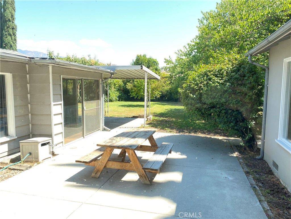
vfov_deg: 53.1
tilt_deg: -5.9
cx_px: 146
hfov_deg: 67.3
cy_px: 110
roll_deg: -0.3
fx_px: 219
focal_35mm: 26
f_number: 1.8
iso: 32
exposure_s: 1/135
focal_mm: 4.25
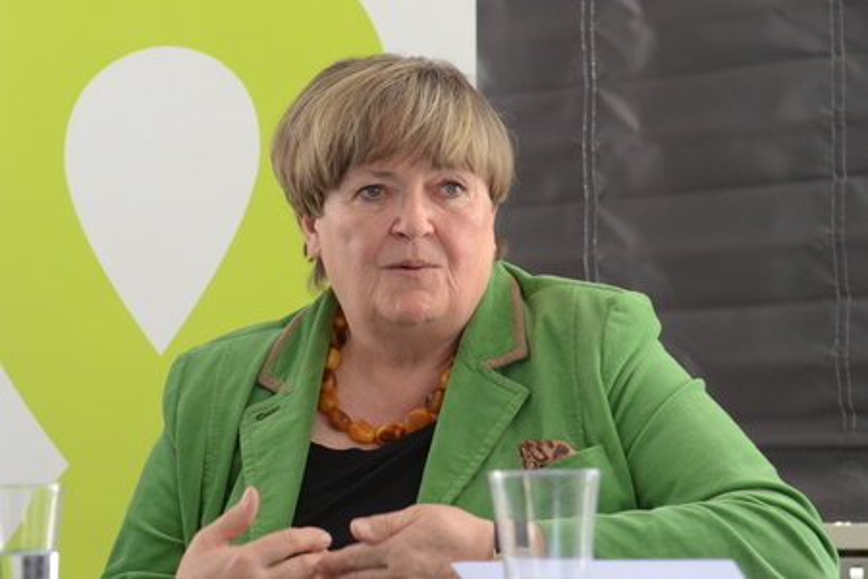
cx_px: 434
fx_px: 1989
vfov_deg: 16.6
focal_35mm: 82
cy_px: 290
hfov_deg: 24.6
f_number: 4.5
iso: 1000
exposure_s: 1/100
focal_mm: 55
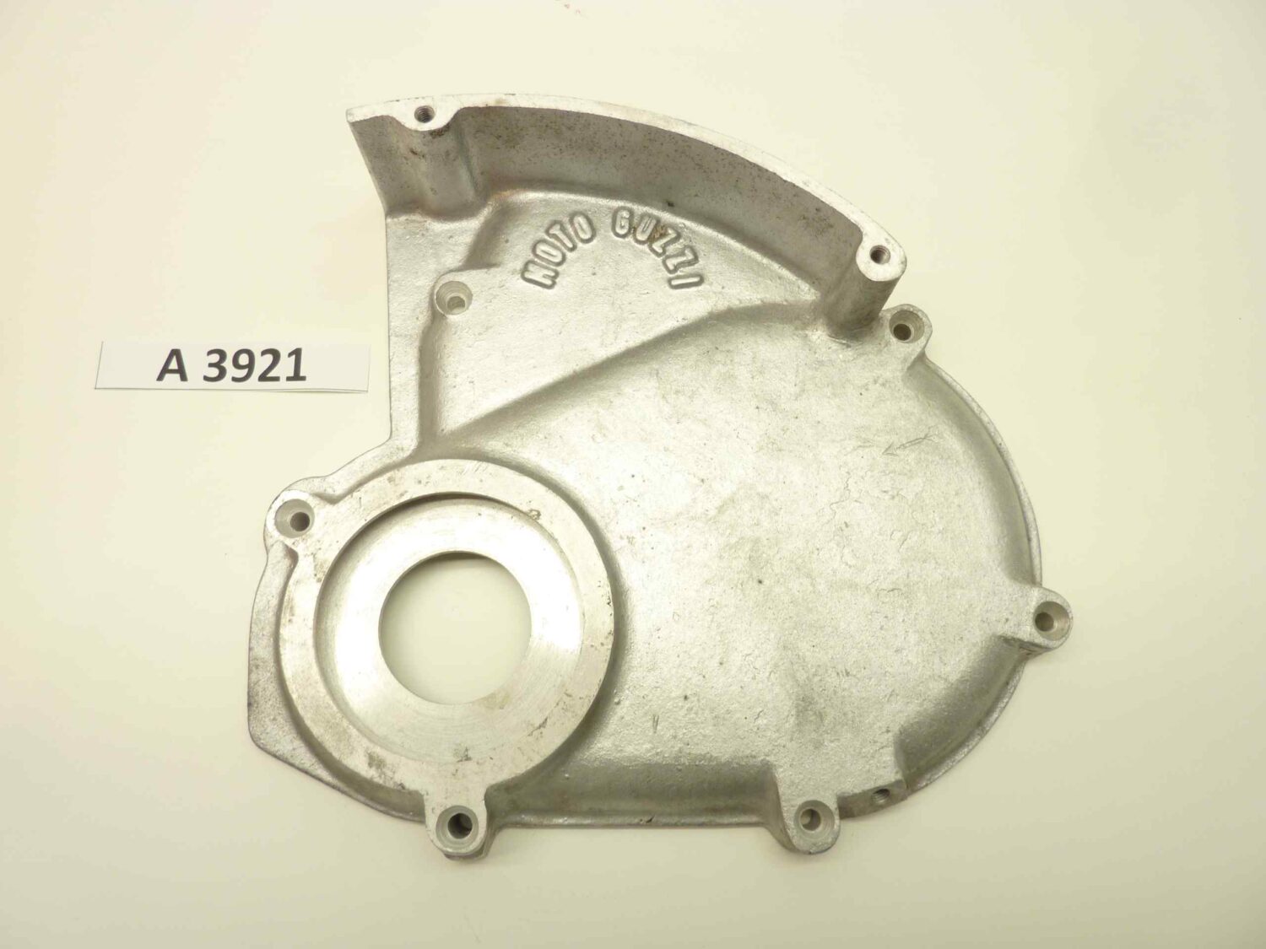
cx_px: 633
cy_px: 474
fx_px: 914
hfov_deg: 69.4
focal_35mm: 25
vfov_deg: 54.9
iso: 80
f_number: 3.3
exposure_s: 1/15
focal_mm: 4.1
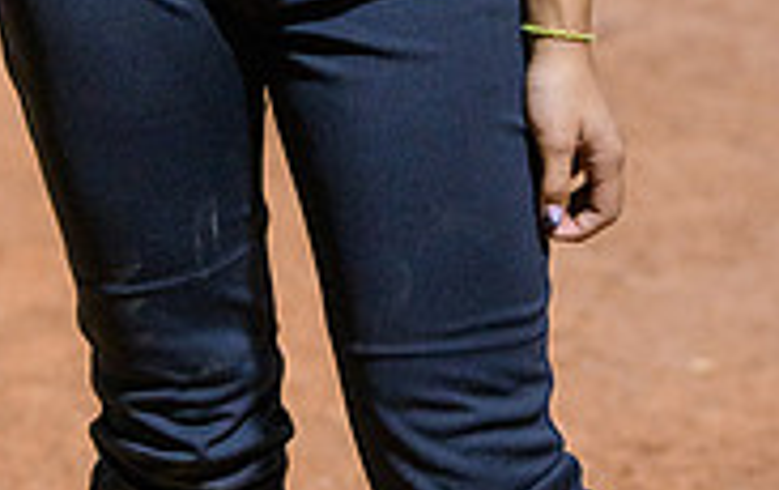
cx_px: 200
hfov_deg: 7.5
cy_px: -418
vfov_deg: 4.7
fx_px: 5954
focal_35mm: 280
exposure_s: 1/250
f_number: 5
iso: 4000
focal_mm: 112
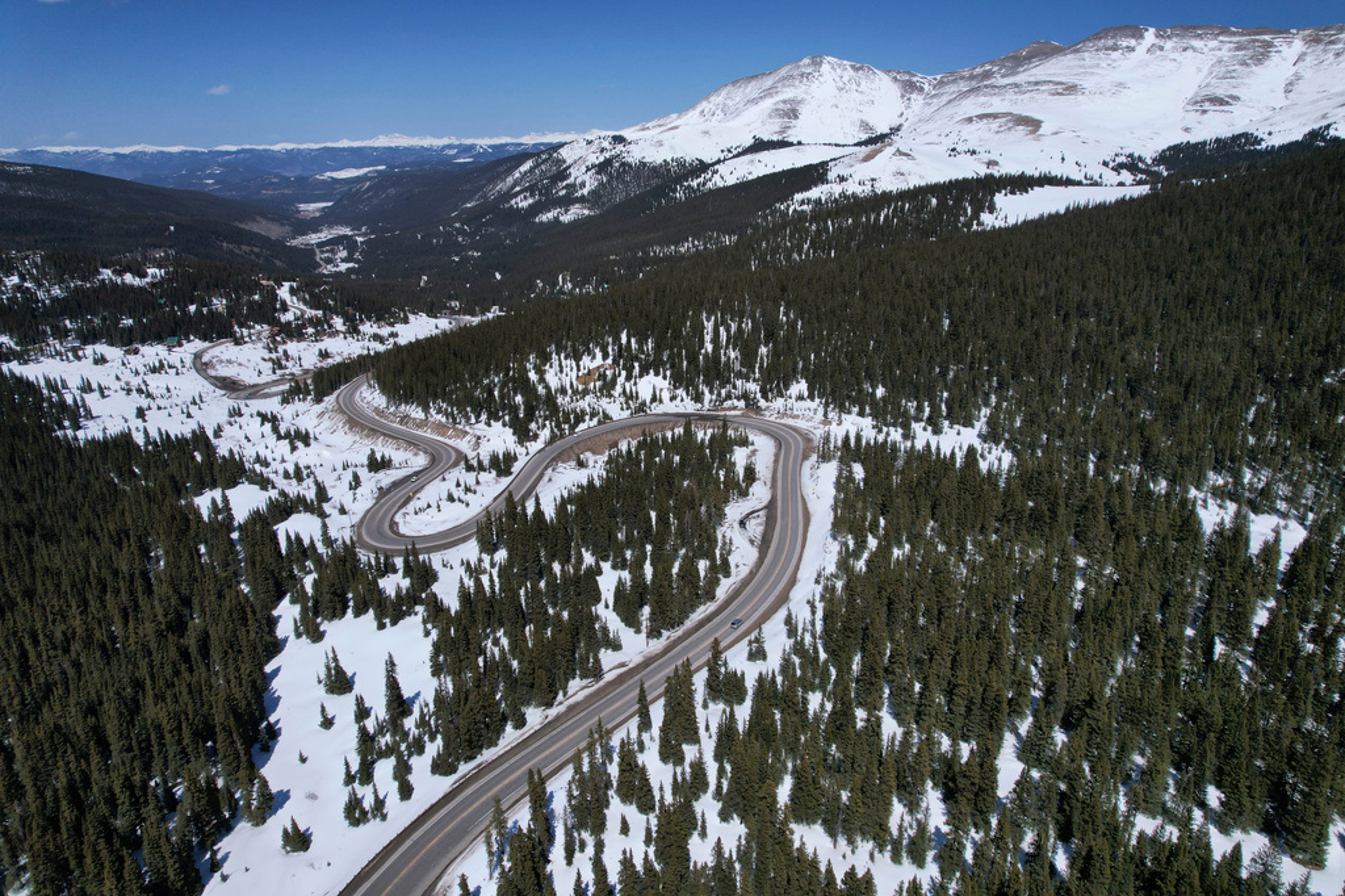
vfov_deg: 57.2
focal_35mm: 22
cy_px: 448
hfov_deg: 78.6
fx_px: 822
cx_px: 672
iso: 100
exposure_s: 1/6400
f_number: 2.8
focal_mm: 8.4
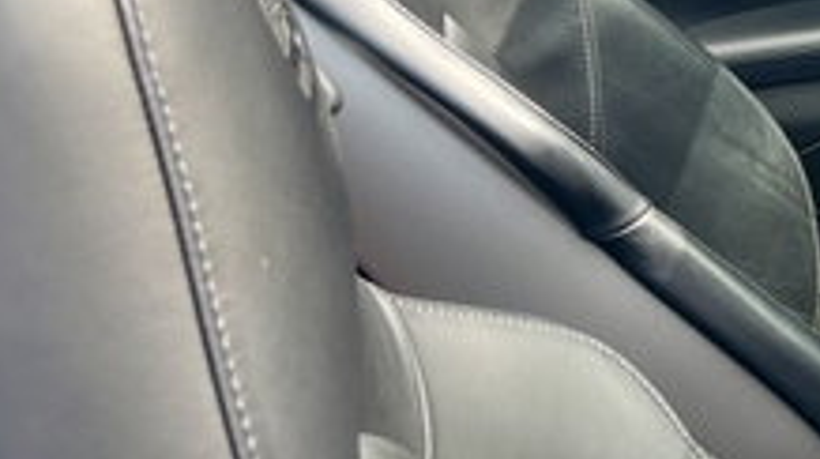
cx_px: 1253
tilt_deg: -27.8
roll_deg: +1.4
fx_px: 2172
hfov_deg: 18.7
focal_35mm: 100
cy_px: 192
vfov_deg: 12.1
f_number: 1.5
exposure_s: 1/389
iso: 50
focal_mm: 5.7
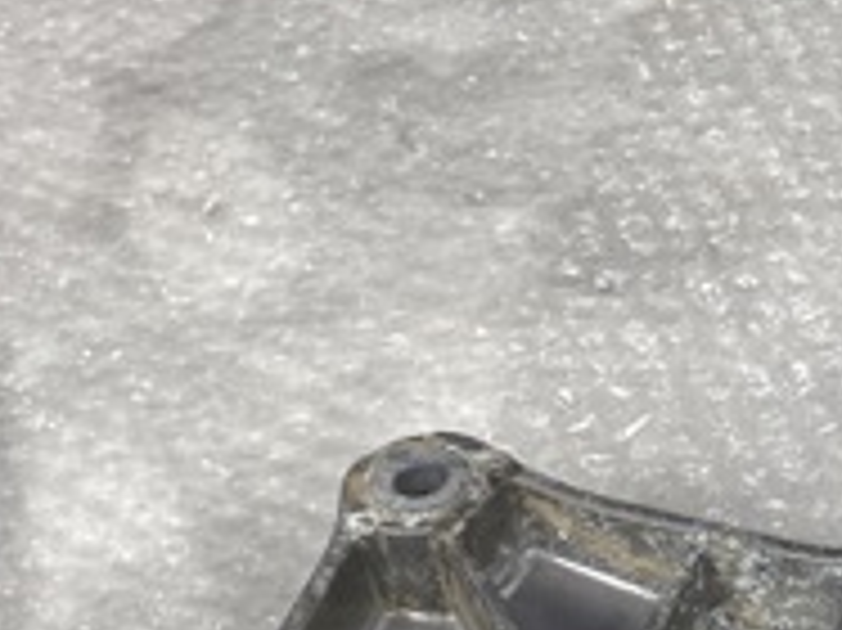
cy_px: 650
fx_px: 2163
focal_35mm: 89
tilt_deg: -50.8
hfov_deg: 19.1
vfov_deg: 16.2
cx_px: 1283
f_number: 1.8
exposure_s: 1/104
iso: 32
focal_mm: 4.25
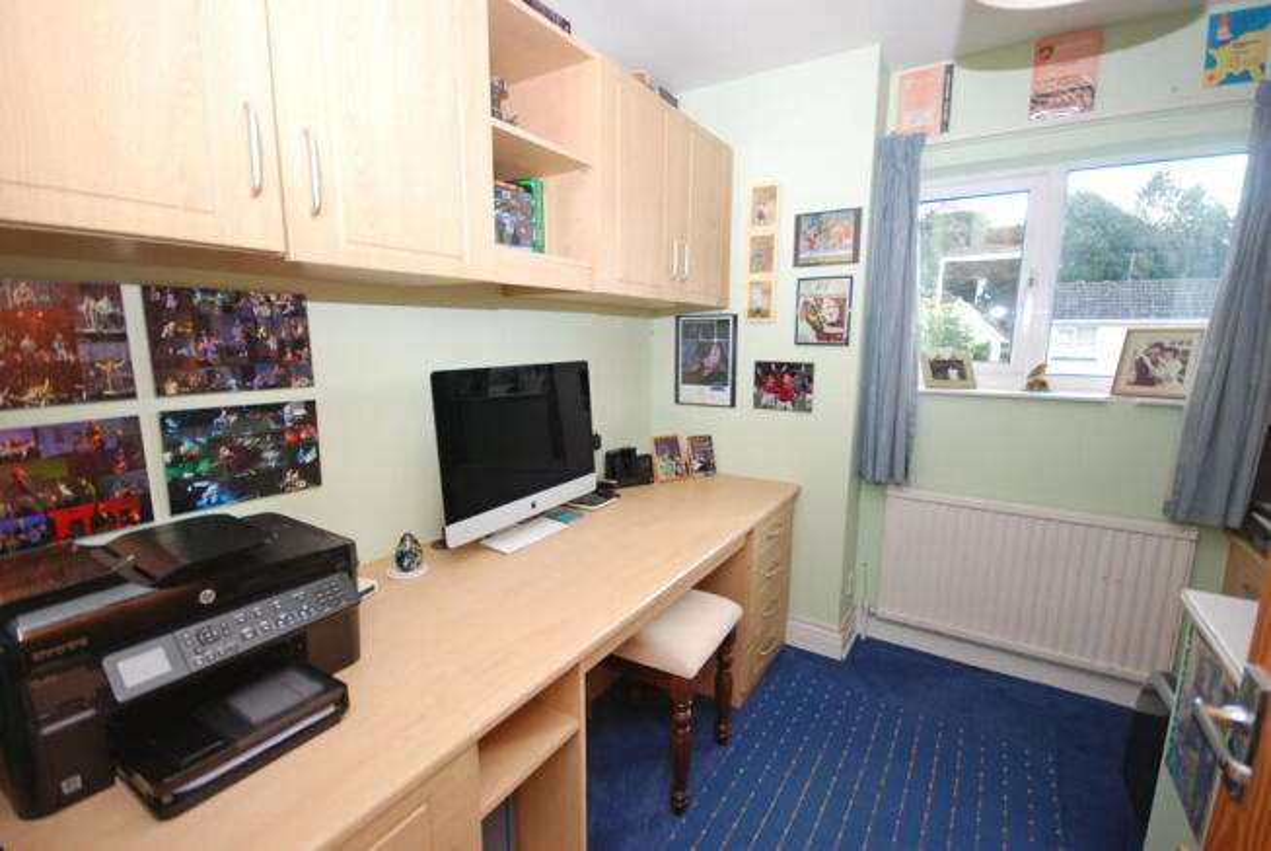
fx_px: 530
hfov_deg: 100.3
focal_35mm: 15
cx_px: 636
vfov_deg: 77.5
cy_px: 426
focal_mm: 10
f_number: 4
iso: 160
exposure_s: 1/60
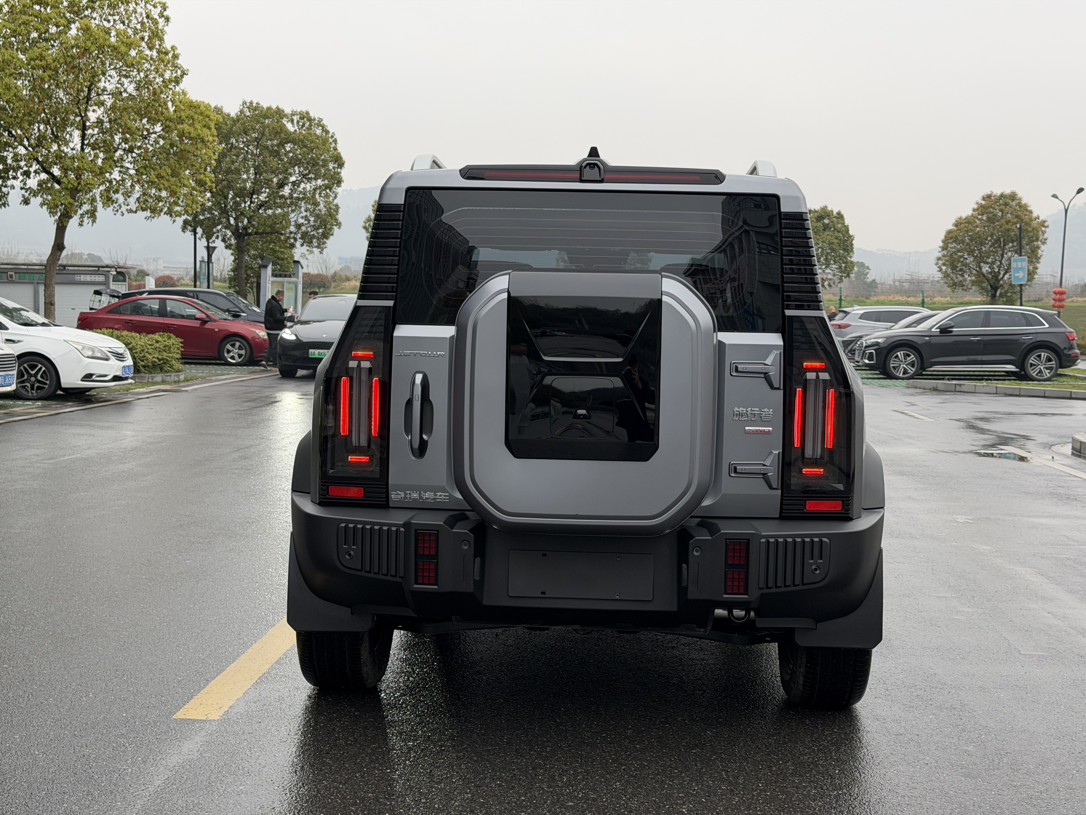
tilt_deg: -5.0
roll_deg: -1.9
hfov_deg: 39.7
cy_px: 408
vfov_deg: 30.3
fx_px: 1506
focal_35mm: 48
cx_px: 543
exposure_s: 1/251
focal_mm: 6.76
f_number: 1.78
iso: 64
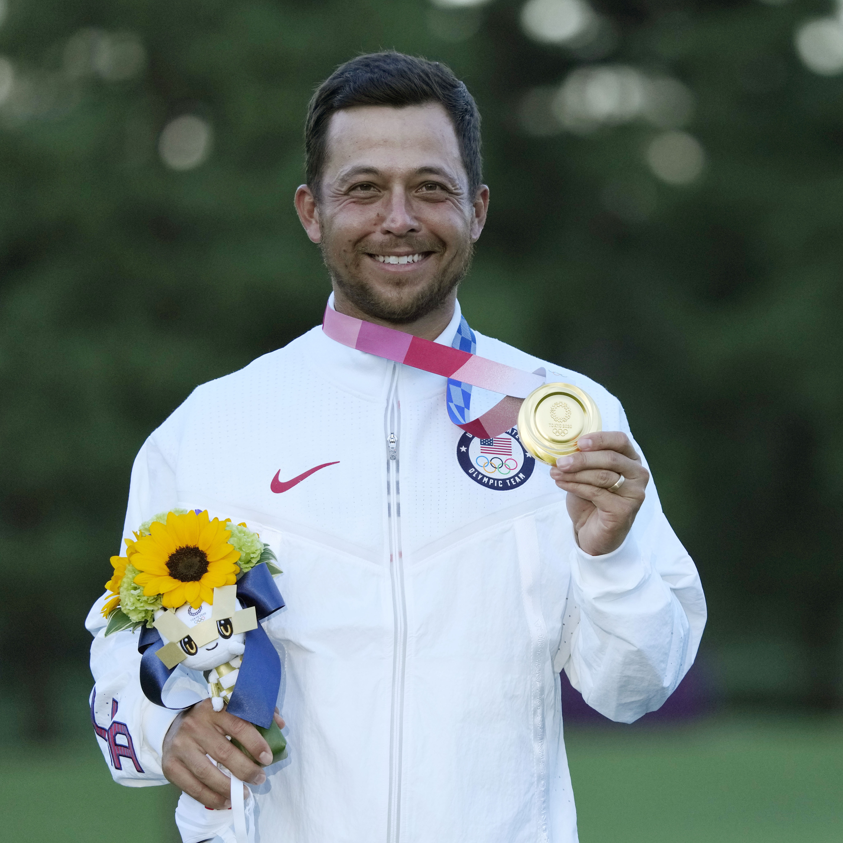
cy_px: 421
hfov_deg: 3.7
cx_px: 557
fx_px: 13142
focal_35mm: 477
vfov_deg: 3.7
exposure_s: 1/1250
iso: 2500
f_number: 6.3
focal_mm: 374
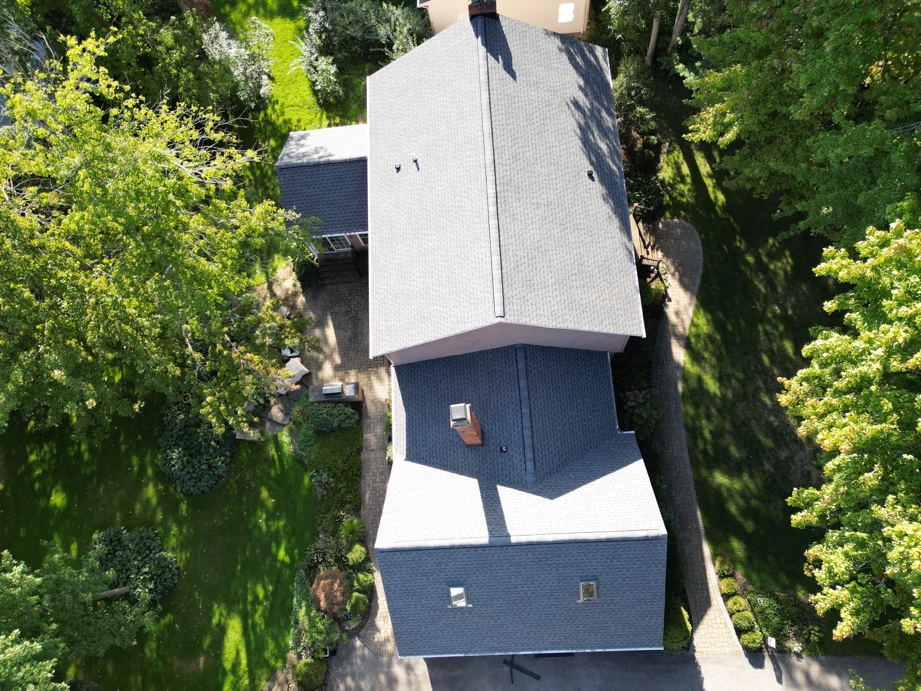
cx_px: 460
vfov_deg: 56.8
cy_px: 346
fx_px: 639
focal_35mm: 24
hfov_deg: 71.6
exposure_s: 1/350
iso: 100
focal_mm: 6.72
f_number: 1.7
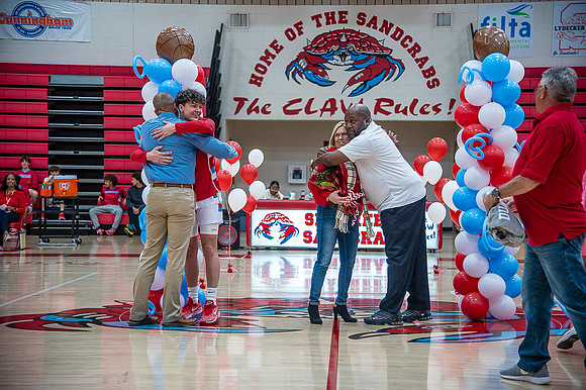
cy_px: 195
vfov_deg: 19.4
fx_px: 1139
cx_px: 293
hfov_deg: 28.9
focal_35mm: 70
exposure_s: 1/320
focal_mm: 70
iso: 2000
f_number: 4
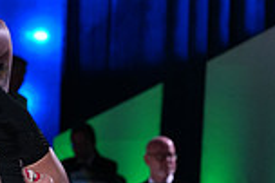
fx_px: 2716
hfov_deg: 5.8
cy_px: 524
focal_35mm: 356
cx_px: 10
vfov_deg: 3.8
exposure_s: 1/200
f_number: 5.6
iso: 2500
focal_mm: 93
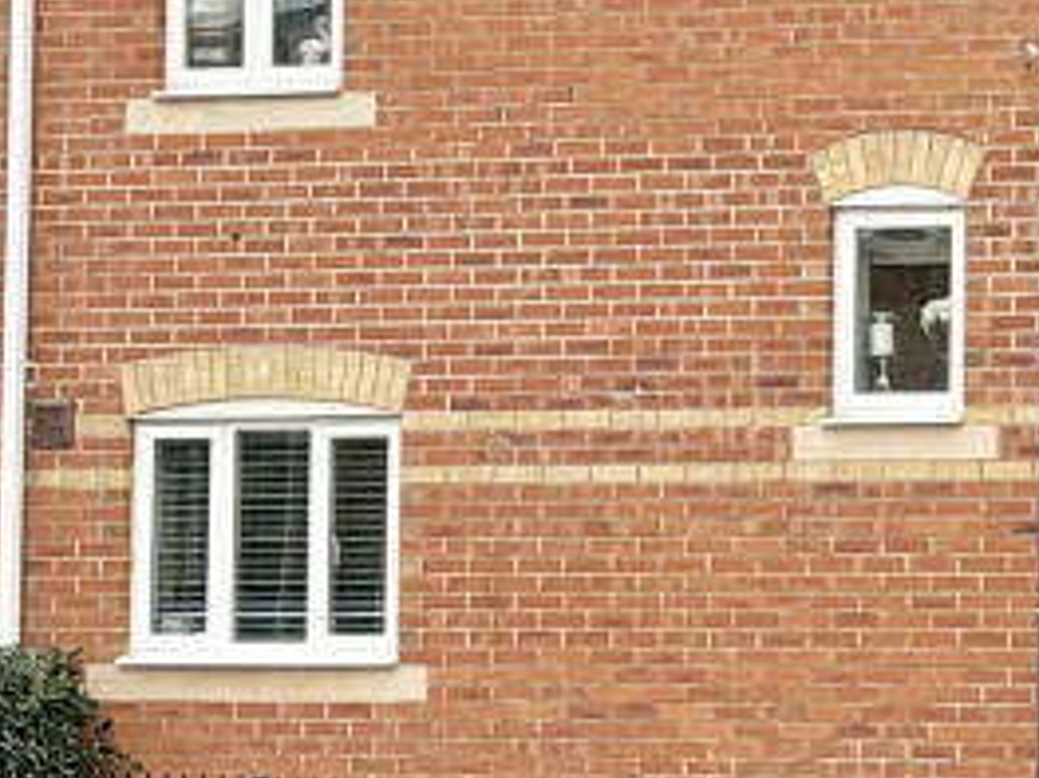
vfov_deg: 7.9
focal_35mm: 187
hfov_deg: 10.1
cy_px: 150
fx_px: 5610
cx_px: 1726
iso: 64
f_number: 1.78
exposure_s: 1/1264
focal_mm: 6.76
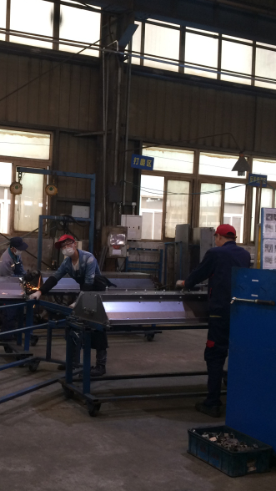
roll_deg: -2.9
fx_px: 559
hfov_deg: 26.8
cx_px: 30
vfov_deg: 47.3
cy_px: 247
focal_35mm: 43
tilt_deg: -0.4
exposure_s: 1/33
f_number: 2.2
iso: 100
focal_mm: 4.15
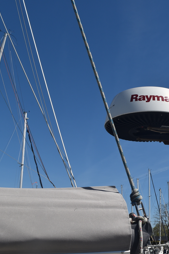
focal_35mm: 41
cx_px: 152
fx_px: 289
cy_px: 126
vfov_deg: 47.4
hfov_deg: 31.1
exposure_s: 1/500
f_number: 11
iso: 200
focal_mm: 18
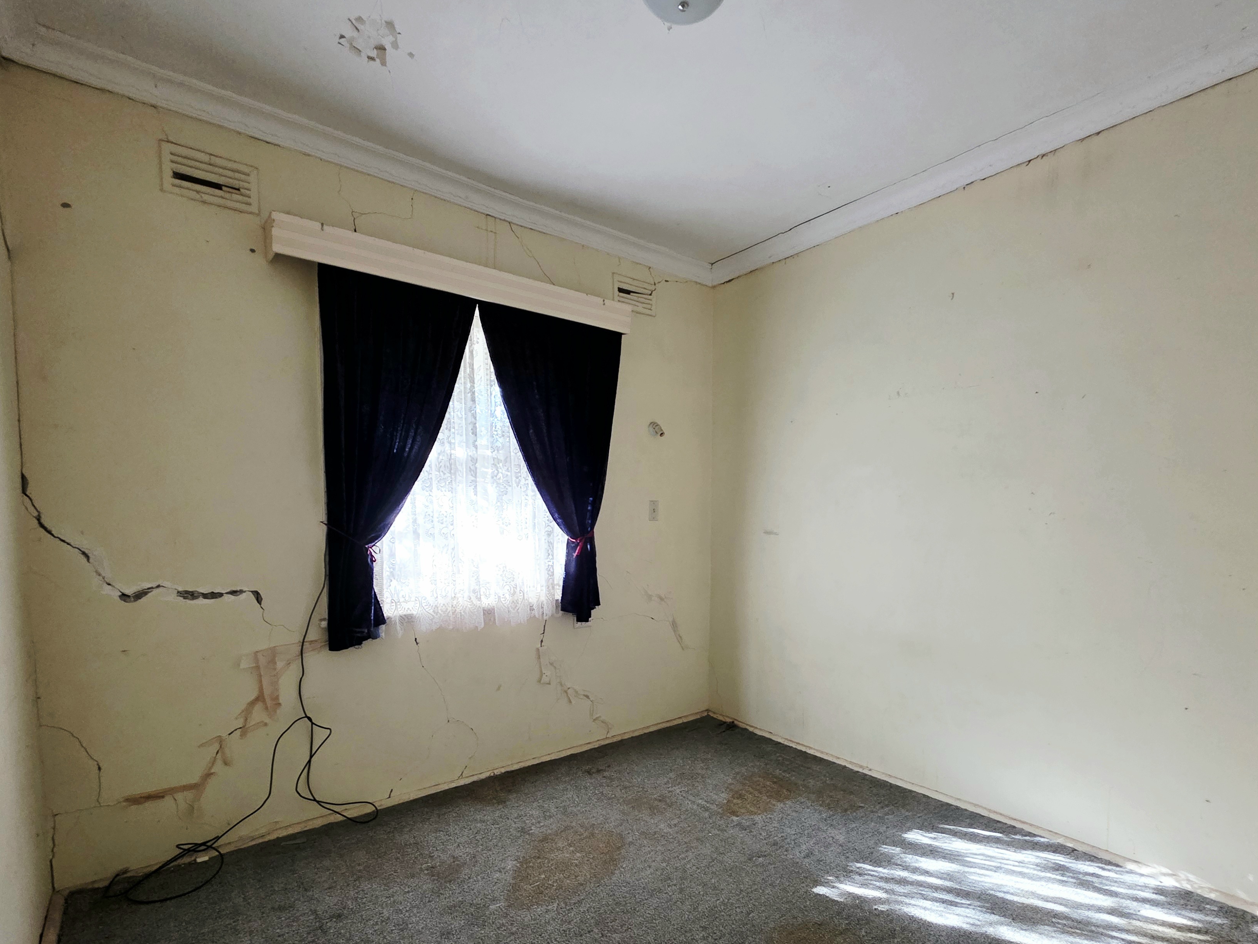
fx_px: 582
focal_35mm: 16
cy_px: 560
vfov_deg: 77.3
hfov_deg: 94.5
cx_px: 643
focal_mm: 2.2
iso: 500
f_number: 1.9
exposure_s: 1/50.3
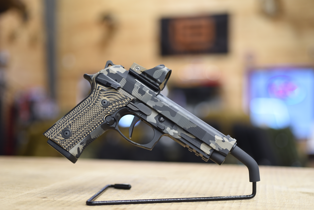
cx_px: 157
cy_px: 105
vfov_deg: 22.6
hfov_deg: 33.4
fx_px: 524
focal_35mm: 60
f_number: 3.2
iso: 800
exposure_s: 1/80
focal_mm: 60
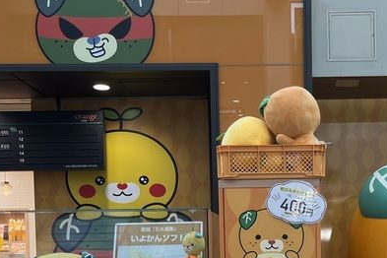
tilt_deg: -2.7
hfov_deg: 34.8
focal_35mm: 56
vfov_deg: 23.0
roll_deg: +1.4
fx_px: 602
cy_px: 268
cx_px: 297
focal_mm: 5.1
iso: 80
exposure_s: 1/120
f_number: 1.6
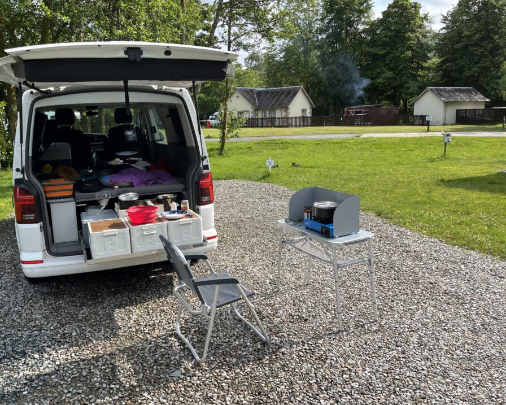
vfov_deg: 50.0
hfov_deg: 60.2
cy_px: 194
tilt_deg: -10.9
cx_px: 217
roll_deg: +2.9
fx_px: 434
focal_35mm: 29
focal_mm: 5.1
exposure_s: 1/1580
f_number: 1.6
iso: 50
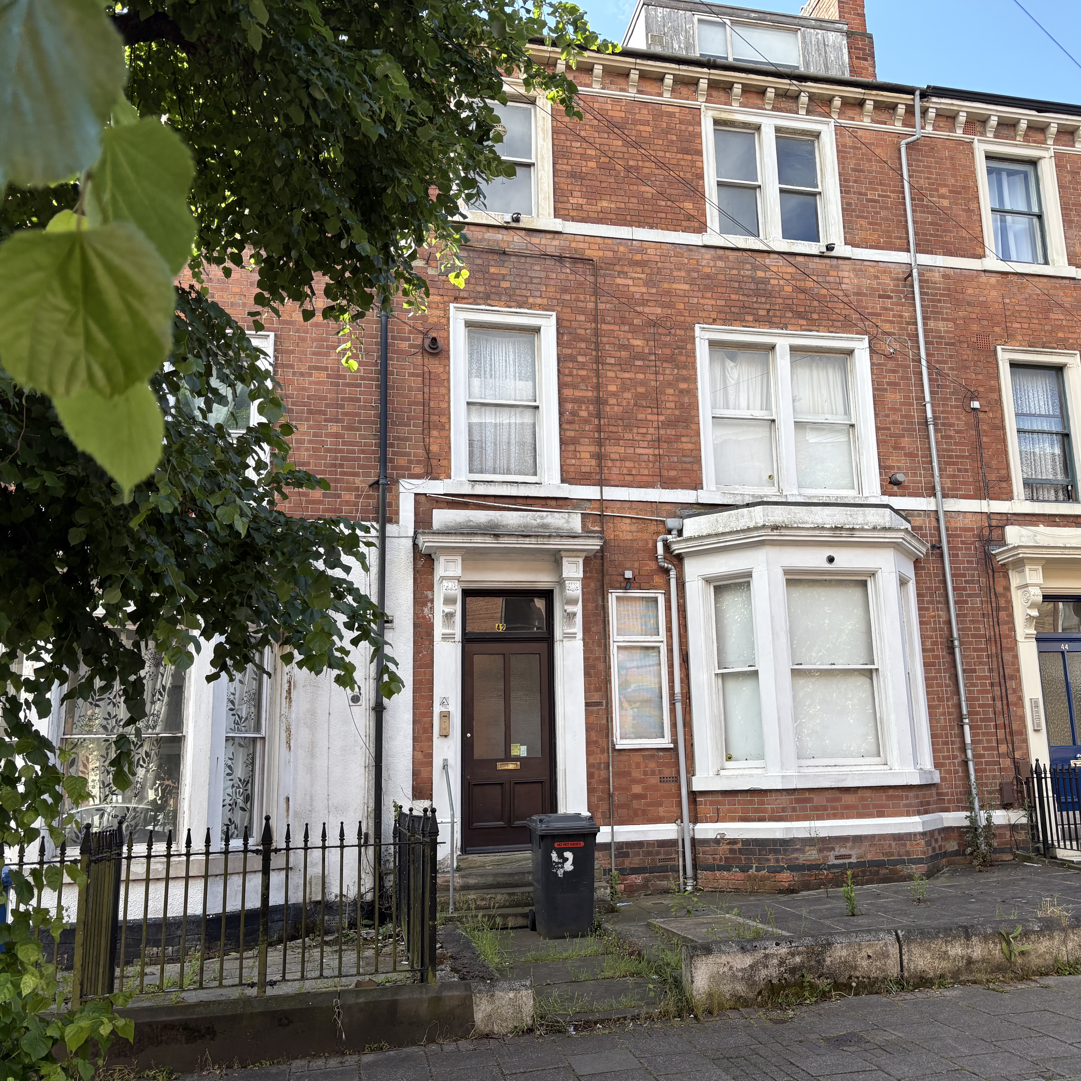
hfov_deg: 52.3
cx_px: 637
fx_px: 1095
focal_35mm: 31
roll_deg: +2.2
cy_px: 536
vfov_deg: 52.5
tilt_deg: +11.6
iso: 50
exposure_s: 1/782
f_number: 1.6
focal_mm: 5.96
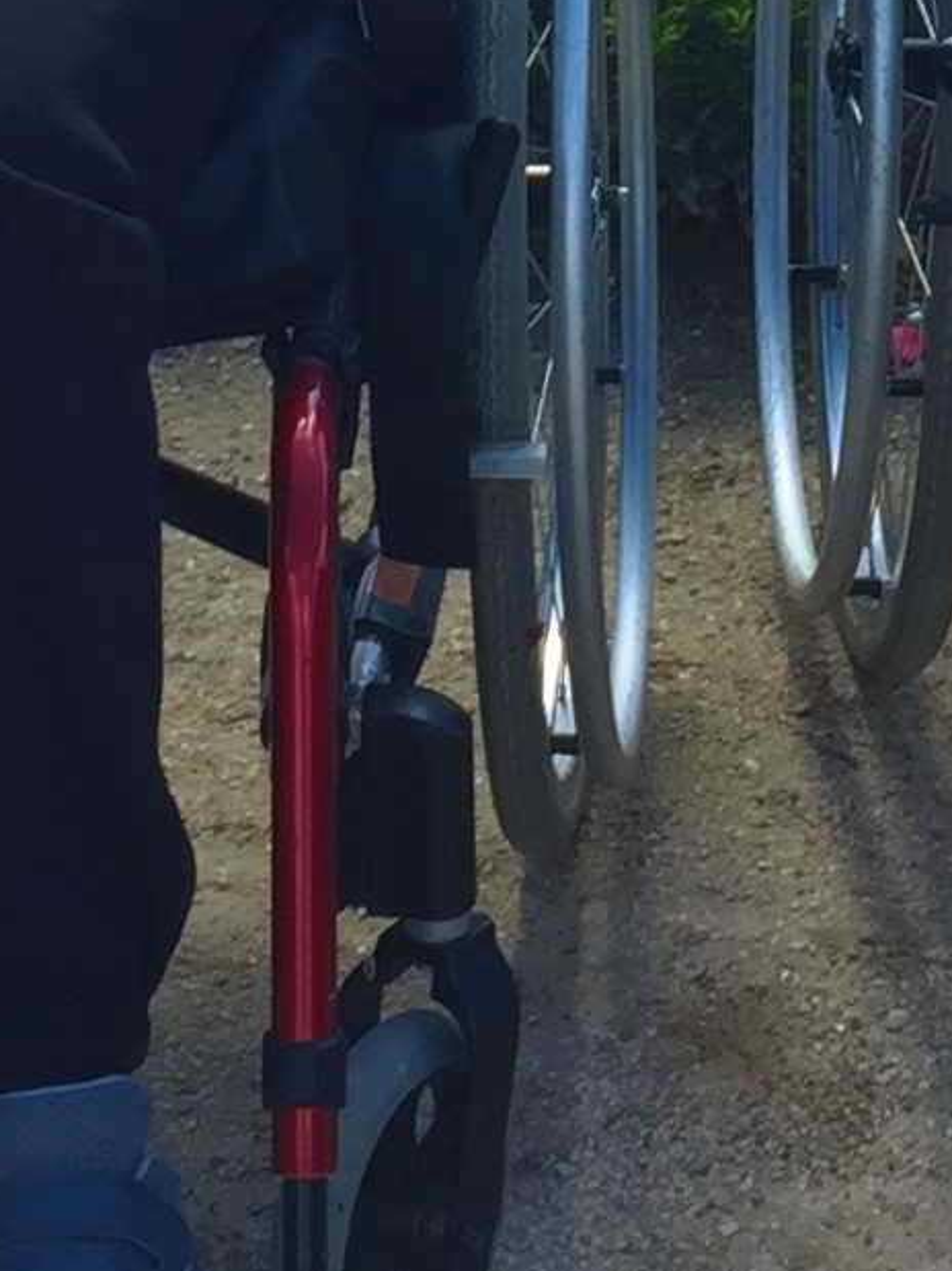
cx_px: 525
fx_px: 5612
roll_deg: +0.3
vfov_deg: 11.8
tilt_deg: -4.1
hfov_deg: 9.7
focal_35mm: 153
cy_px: -1129
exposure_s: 1/425
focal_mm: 4.15
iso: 32
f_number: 2.2
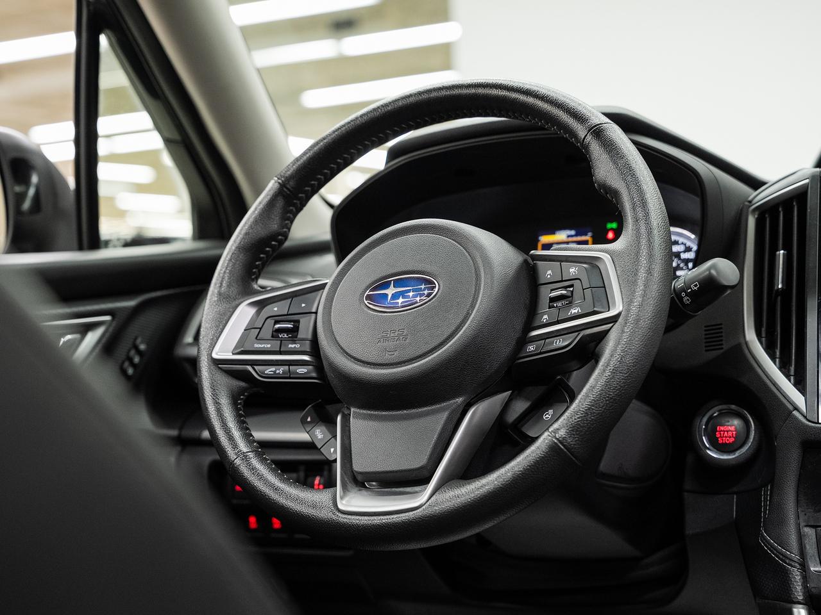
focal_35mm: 60
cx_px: 406
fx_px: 1418
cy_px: 301
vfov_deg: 24.5
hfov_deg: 32.3
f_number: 4
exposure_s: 1/30
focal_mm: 49.1
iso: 800
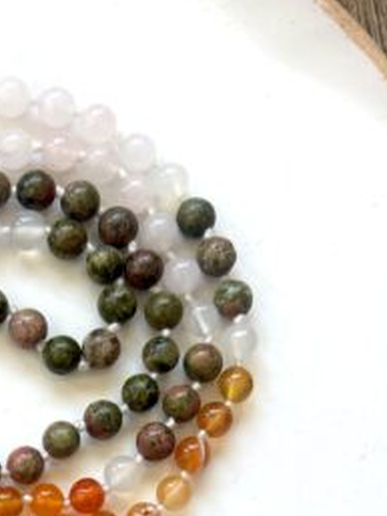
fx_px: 1206
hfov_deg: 17.8
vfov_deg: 22.2
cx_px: 14
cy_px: 628
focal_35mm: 81
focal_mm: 5.7
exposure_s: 1/121
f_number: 1.5
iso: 50
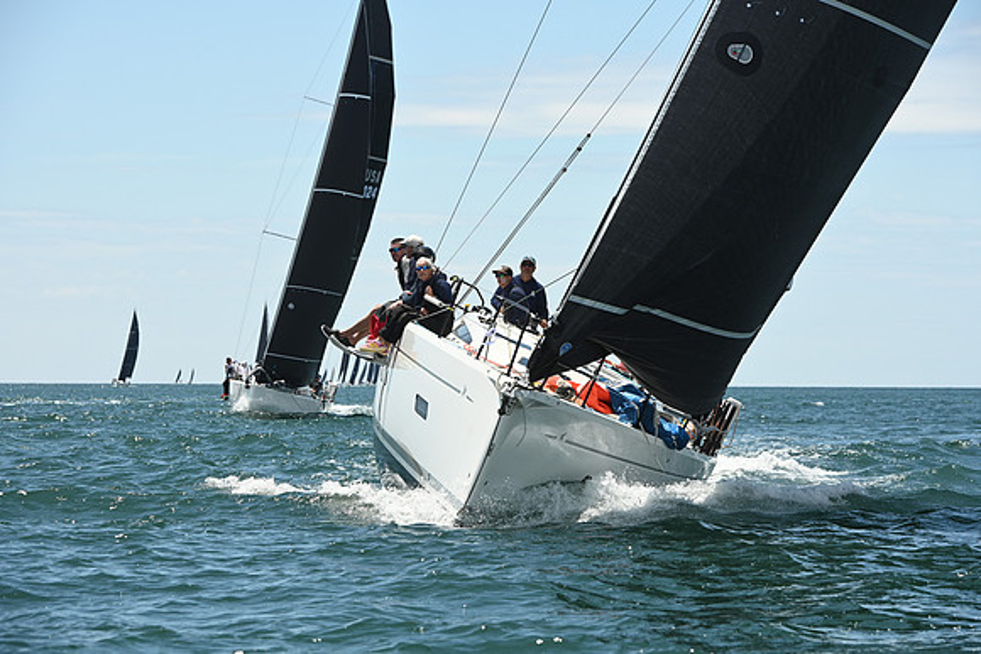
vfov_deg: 9.8
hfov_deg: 14.7
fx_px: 3816
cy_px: 327
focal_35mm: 140
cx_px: 490
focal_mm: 140
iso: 320
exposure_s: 1/1000
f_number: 8
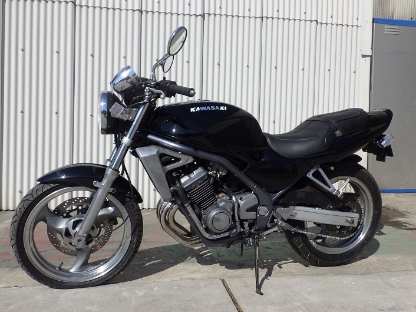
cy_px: 156
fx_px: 336
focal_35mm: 28
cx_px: 208
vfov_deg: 49.7
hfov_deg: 63.5
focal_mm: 5
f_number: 4.2
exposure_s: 1/1250
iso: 125
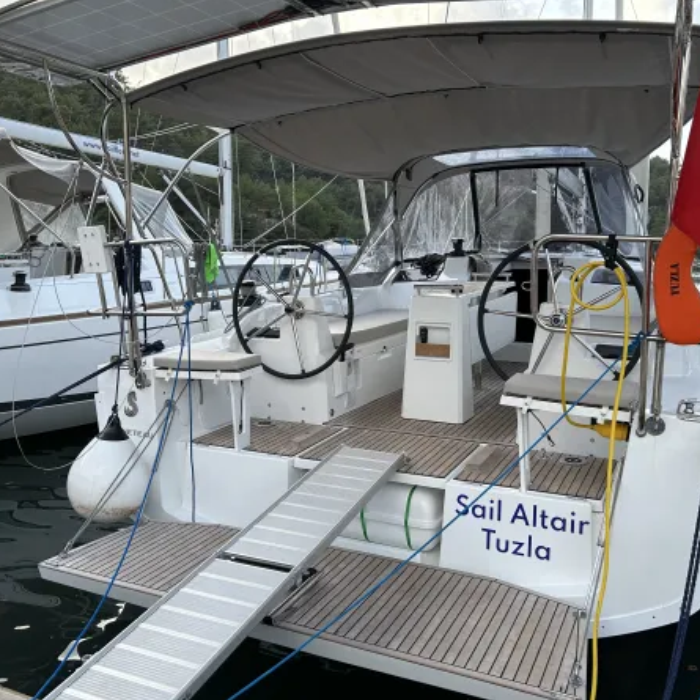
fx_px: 709
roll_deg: -0.7
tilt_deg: -7.2
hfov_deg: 52.5
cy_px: 351
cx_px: 376
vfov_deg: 52.5
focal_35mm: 31
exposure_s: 1/808
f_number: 1.5
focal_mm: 5.7
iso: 50
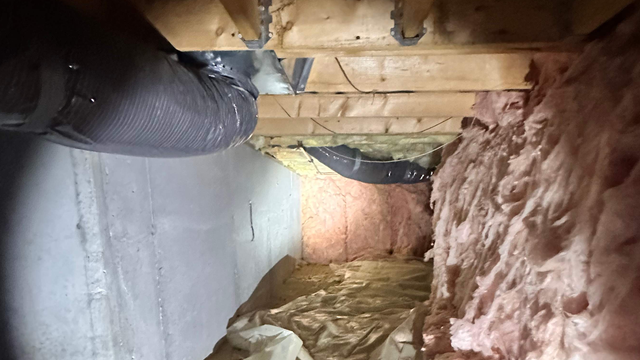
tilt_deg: -11.3
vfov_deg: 47.4
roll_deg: +0.2
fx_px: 390
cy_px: 277
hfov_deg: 78.7
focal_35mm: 23
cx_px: 333
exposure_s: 1/50
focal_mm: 2.22
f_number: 2.2
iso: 1250
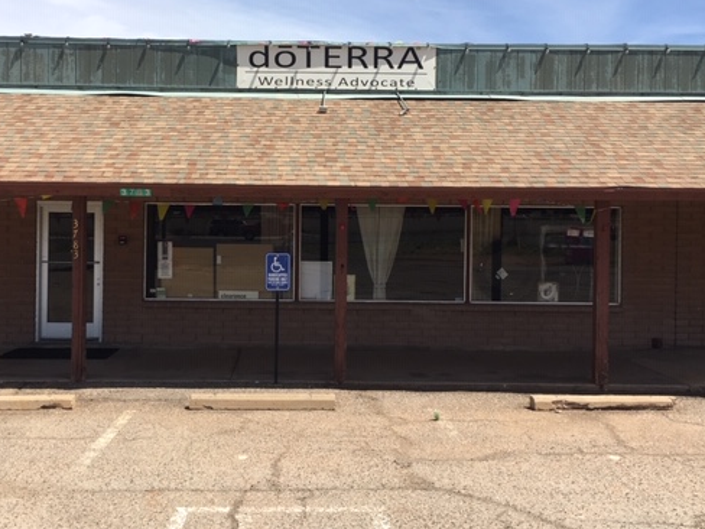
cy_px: 241
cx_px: 305
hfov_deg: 48.8
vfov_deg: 37.7
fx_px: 774
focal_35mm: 38
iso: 25
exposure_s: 1/1538
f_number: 2.2
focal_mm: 4.15
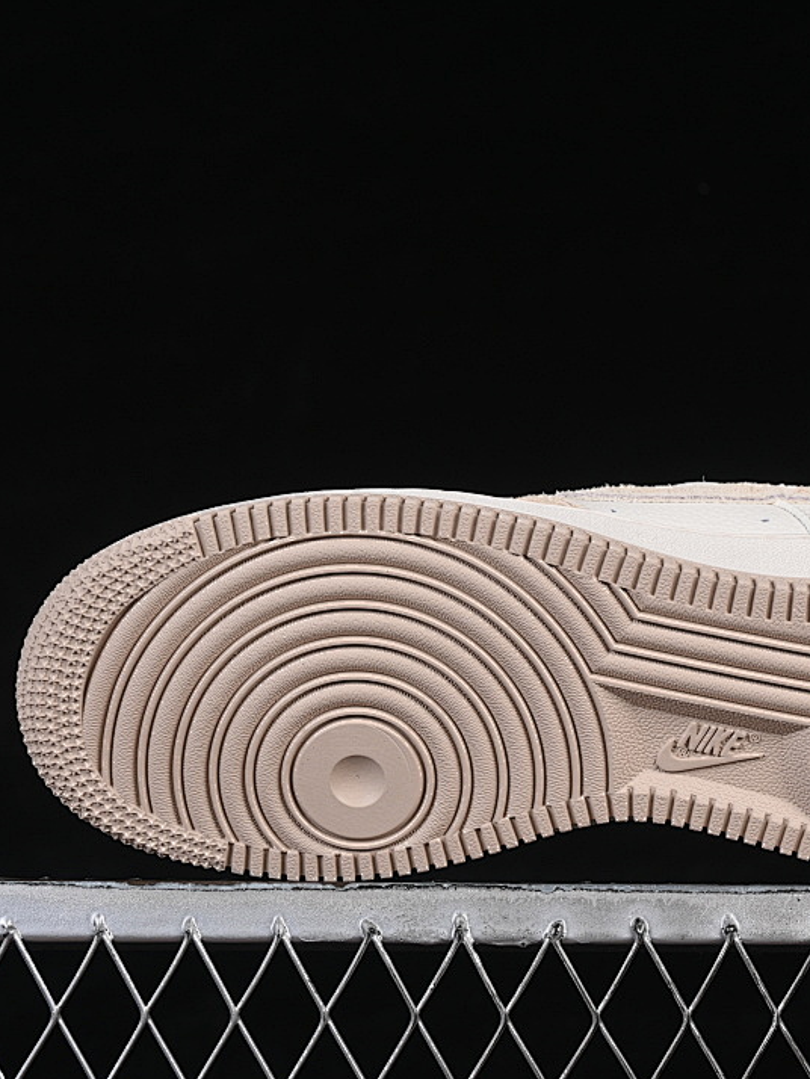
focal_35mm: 109
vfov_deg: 18.0
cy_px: 541
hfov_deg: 13.6
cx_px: 559
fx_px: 3399
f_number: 8
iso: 160
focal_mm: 50
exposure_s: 1/80
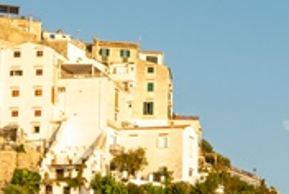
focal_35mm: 137
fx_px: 1102
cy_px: 246
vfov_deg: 9.9
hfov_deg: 14.5
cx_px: 333
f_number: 5
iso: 400
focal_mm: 26
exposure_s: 1/2500
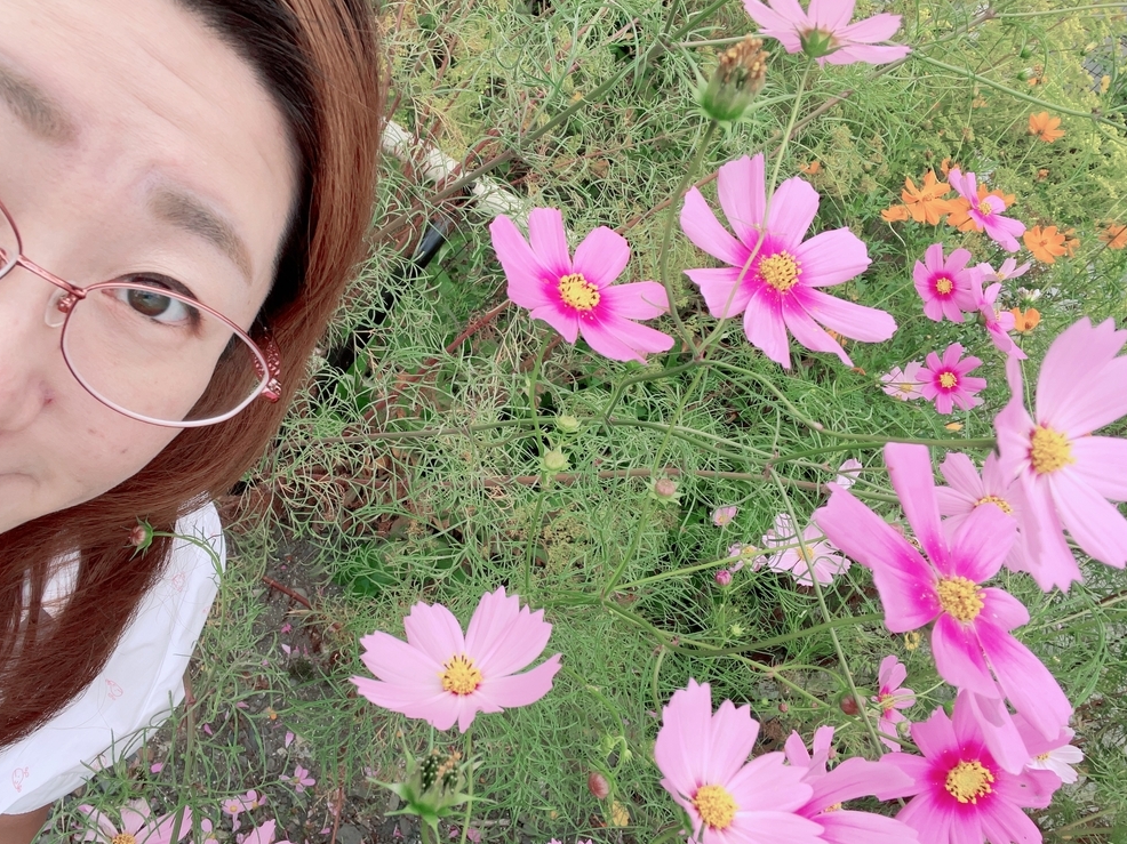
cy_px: 402
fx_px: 911
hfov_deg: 63.1
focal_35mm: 28
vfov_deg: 49.7
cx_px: 472
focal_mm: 2.71
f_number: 2.2
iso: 32
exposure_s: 1/121
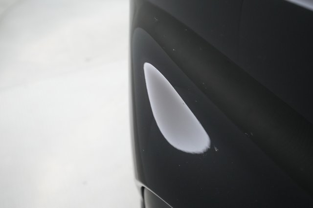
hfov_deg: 65.5
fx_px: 243
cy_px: 104
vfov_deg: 46.4
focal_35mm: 28
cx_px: 156
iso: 5000
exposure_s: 1/100
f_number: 5
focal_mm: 28
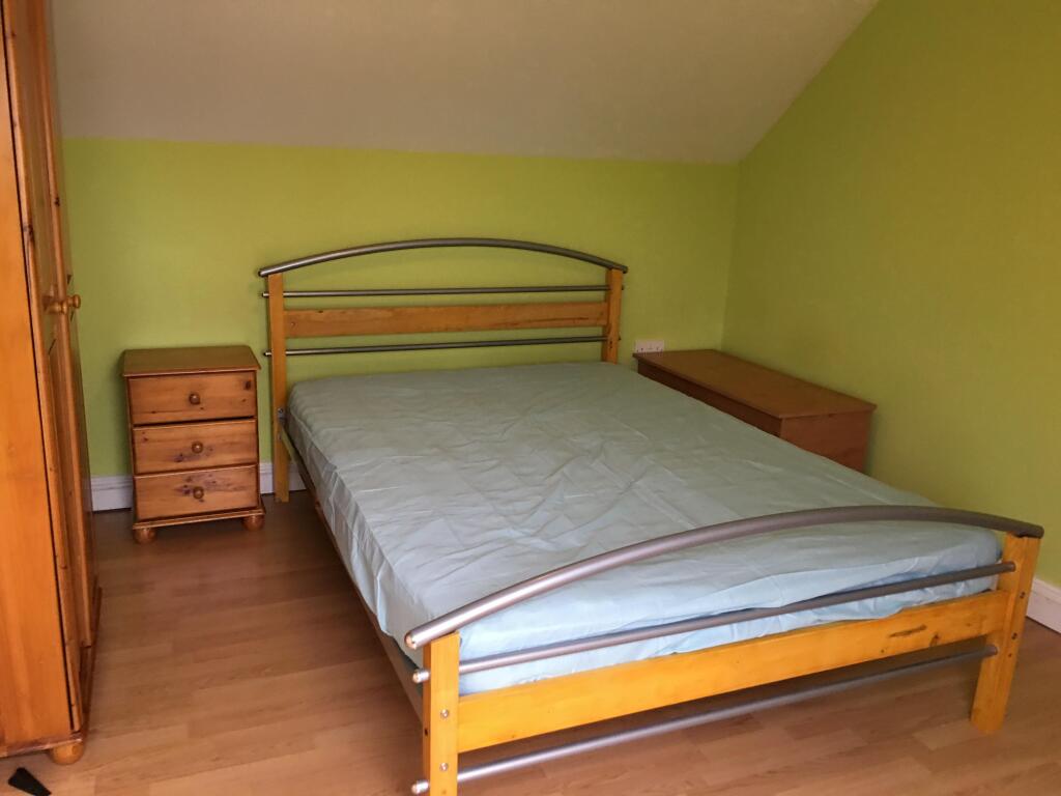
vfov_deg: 48.2
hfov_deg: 61.7
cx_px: 530
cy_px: 398
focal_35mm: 29
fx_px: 889
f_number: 2.2
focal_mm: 4.15
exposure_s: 1/17
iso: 64
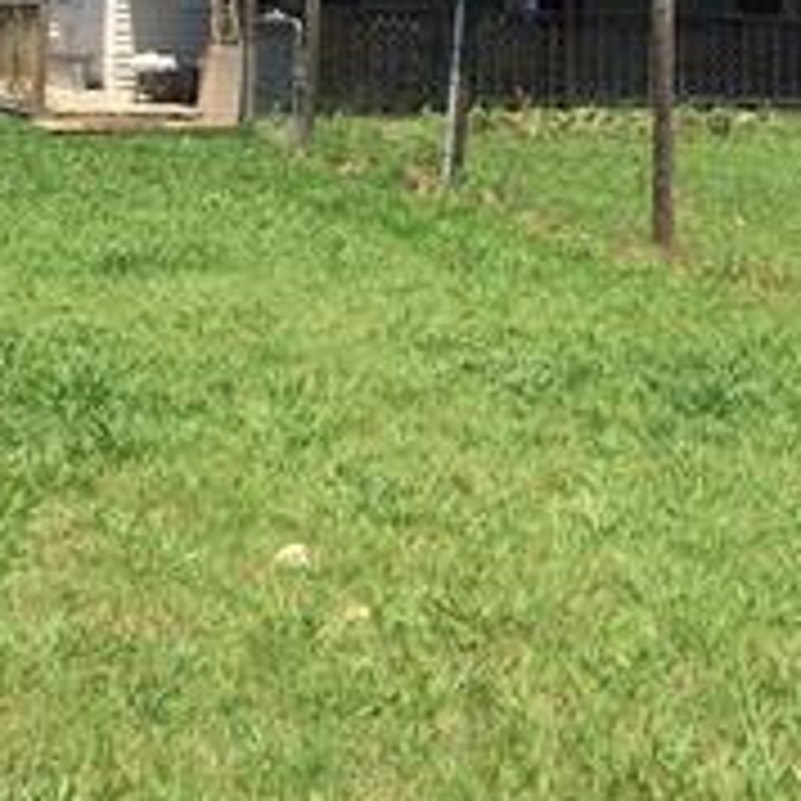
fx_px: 1806
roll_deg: -0.2
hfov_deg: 25.0
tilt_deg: +3.7
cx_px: 328
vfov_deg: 23.3
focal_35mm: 69
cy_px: -99
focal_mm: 4.15
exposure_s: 1/1642
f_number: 2.2
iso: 32
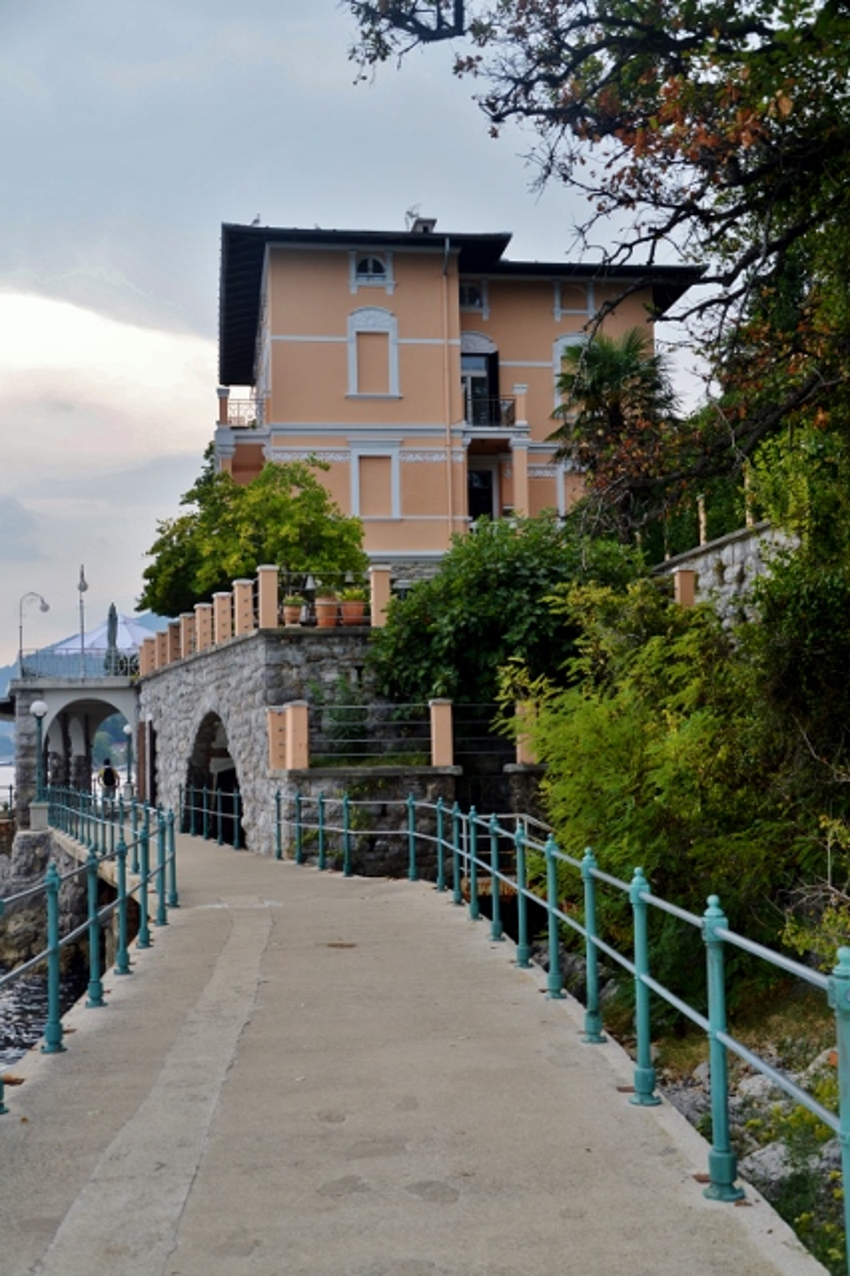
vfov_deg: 47.9
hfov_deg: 33.0
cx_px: 425
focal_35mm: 40
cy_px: 638
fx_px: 1436
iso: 100
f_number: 4
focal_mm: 27
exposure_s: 1/160
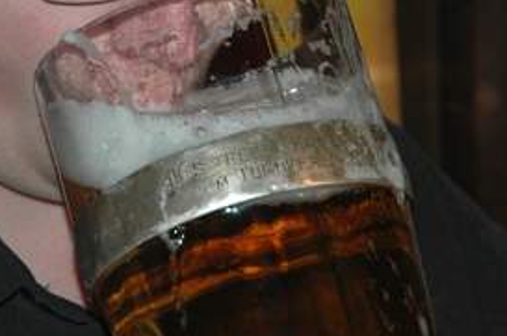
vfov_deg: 4.4
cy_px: -72
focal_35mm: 308
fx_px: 4330
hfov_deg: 6.7
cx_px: 139
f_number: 4.5
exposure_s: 1/60
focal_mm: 70
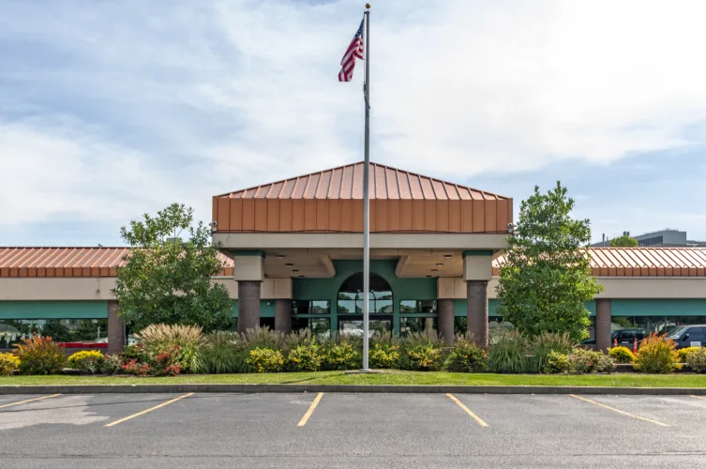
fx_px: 705
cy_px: 234
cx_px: 353
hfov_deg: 53.2
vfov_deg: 36.8
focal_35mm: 36
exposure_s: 1/160
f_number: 8
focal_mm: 24
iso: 100
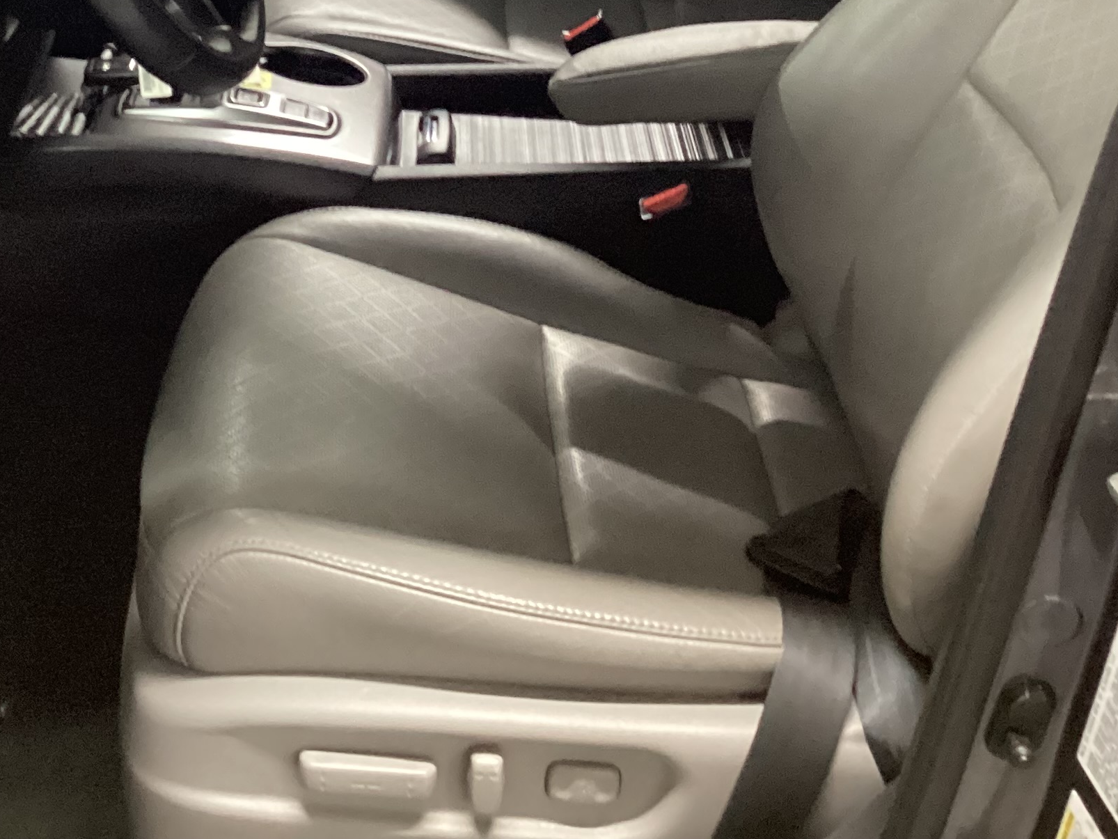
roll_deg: +0.0
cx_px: 359
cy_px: -13
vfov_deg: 22.3
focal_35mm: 63
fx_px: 2035
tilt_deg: -21.7
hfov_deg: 30.5
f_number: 2.4
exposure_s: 1/25
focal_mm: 3.3
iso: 640
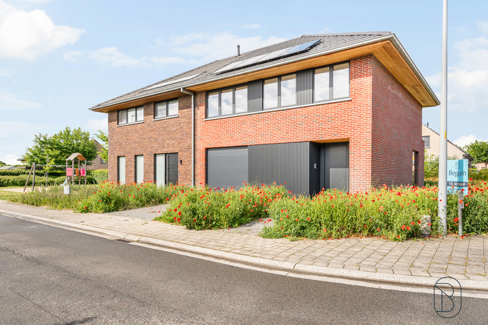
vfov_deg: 59.5
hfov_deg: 81.2
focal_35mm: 21
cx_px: 244
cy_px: 162
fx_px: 285
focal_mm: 21
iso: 200
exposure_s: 1/60
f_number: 11
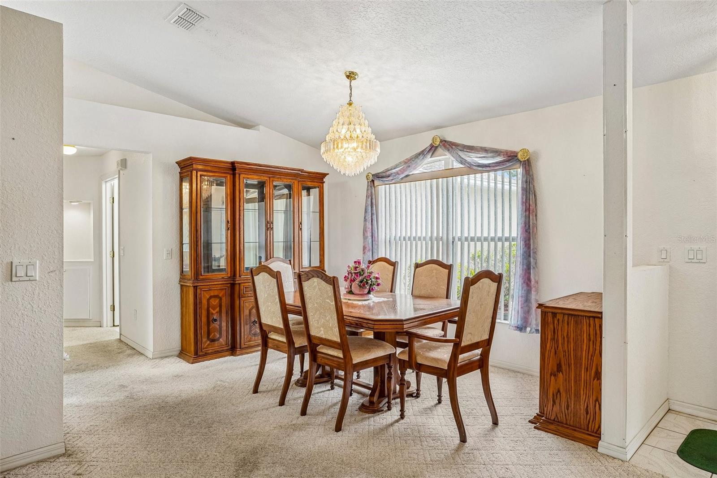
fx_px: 438
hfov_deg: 78.6
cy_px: 239
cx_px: 358
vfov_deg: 57.2
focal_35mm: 22
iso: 400
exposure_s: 1/30
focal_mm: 22
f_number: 9
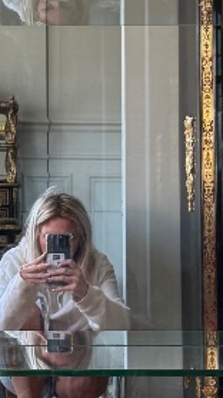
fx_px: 1190
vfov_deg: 18.9
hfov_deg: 10.7
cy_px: 132
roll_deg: +0.8
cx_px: 67
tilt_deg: +5.6
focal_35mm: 113
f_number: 1.78
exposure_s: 1/105
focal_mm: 6.76
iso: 200
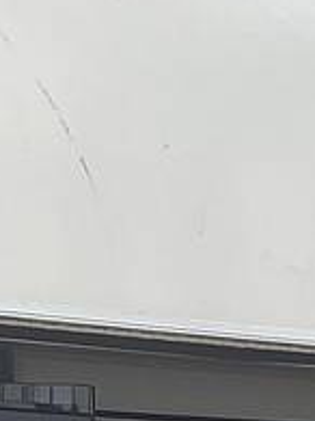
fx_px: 1810
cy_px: 782
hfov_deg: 9.9
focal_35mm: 149
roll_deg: -1.2
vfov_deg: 12.1
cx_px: 26
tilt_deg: -7.2
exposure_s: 1/962
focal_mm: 3
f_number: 1.8
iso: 16
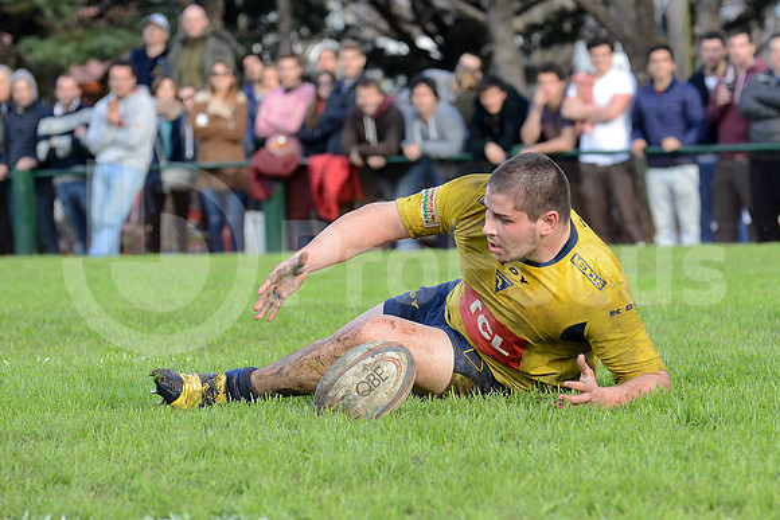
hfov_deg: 14.2
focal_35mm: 145
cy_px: 260
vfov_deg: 9.5
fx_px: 3142
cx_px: 390
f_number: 4.8
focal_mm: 145
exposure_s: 1/800
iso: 1000
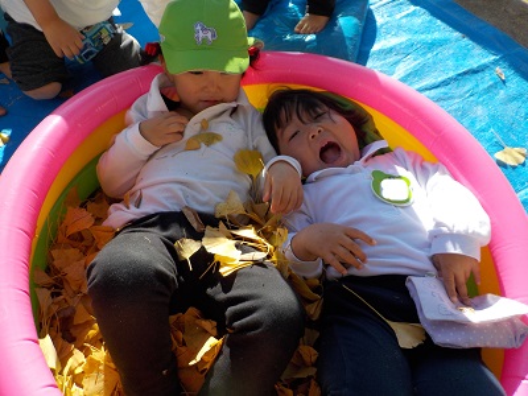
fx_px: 458
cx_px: 264
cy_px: 198
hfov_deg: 60.0
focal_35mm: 30
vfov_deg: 46.8
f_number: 3.3
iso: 125
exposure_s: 1/800
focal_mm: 4.1
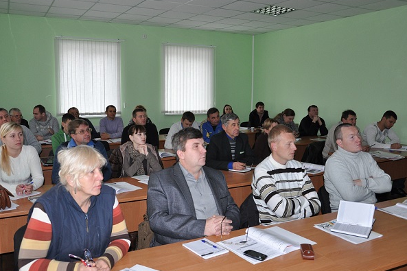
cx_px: 201
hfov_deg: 56.5
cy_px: 134
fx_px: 379
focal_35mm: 34
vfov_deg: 39.4
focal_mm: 21
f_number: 3.8
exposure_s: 1/60
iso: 800
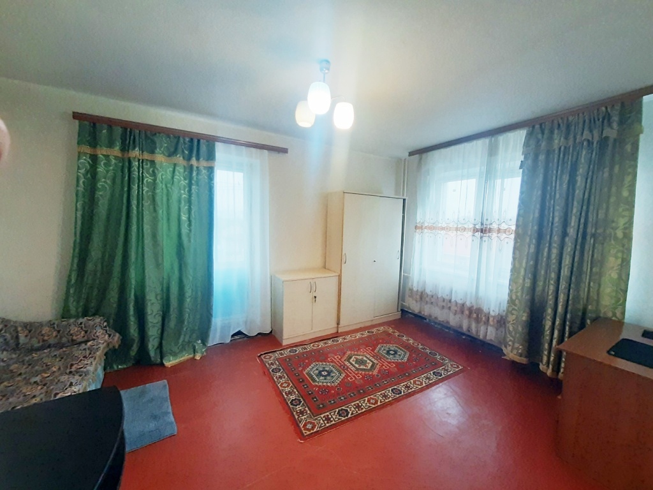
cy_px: 245
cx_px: 326
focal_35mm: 13
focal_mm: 1.42
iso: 160
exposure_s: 1/50
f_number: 2.2
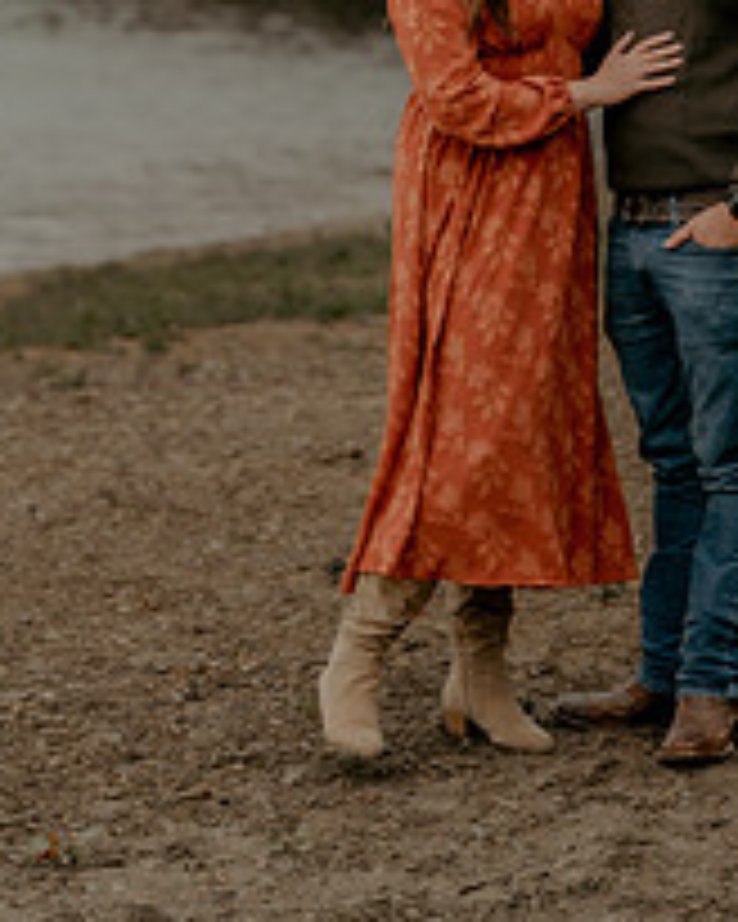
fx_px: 4778
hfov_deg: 8.8
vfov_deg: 11.0
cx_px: 605
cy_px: 76
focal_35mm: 175
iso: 500
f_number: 2.8
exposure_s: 1/160
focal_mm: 85
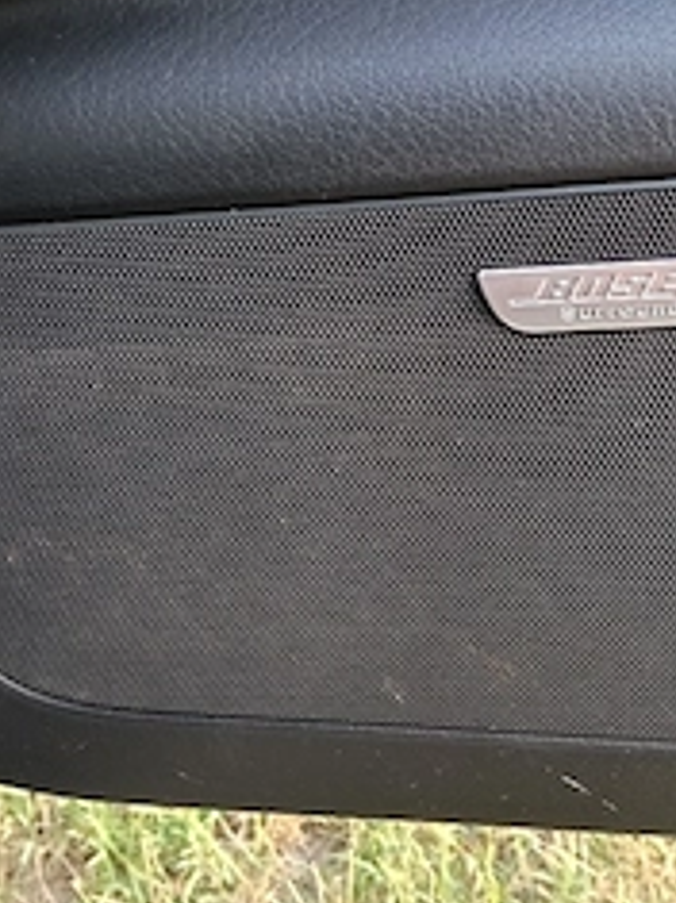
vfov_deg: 41.2
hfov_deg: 31.4
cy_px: 407
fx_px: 1199
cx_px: 411
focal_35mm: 46
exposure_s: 1/33.3
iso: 320
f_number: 1.8
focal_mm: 3.98
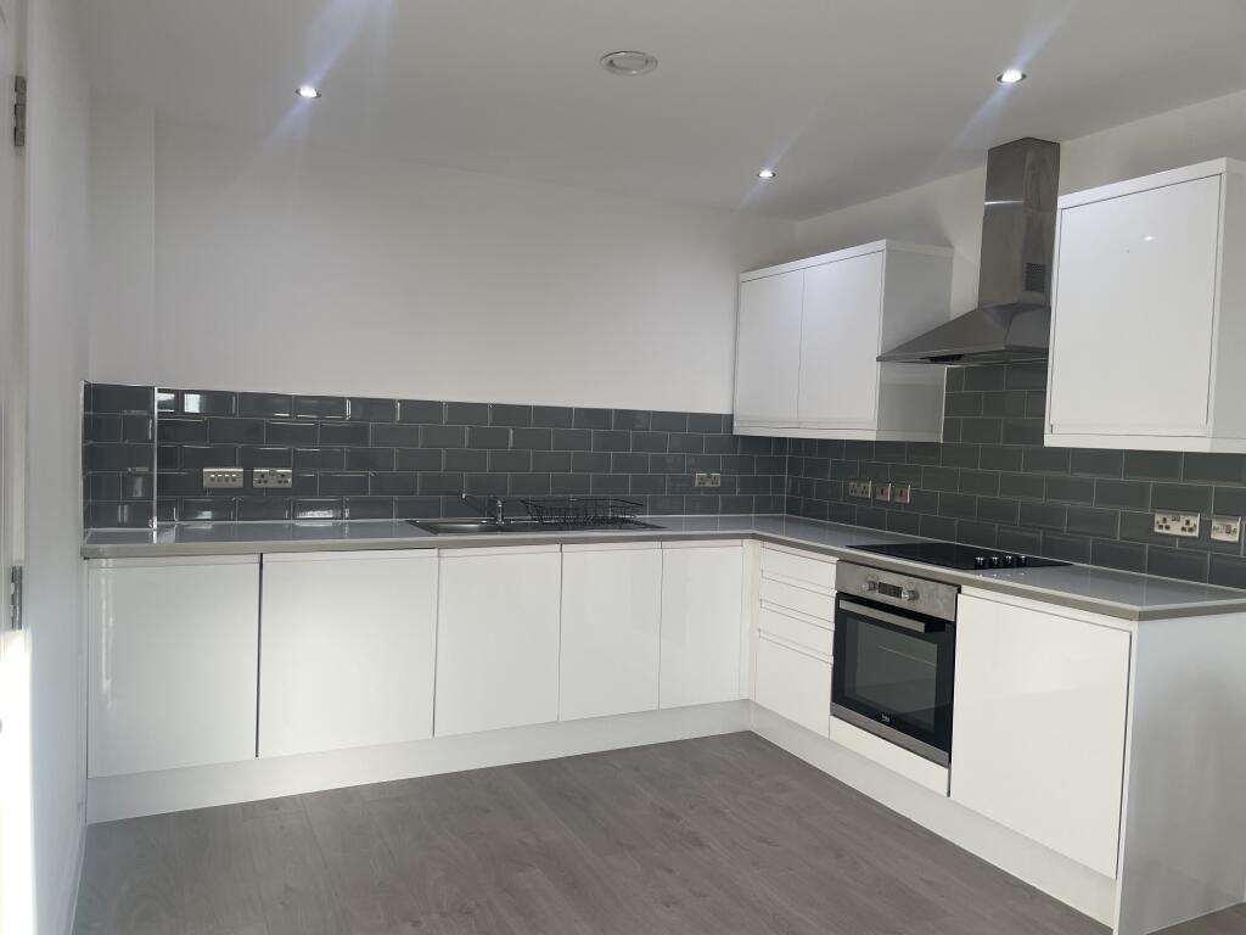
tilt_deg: -2.5
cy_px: 468
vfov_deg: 53.1
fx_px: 936
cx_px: 623
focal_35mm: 26
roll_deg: -1.2
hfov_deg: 67.3
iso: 32
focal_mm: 4.2
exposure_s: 1/145
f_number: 1.6
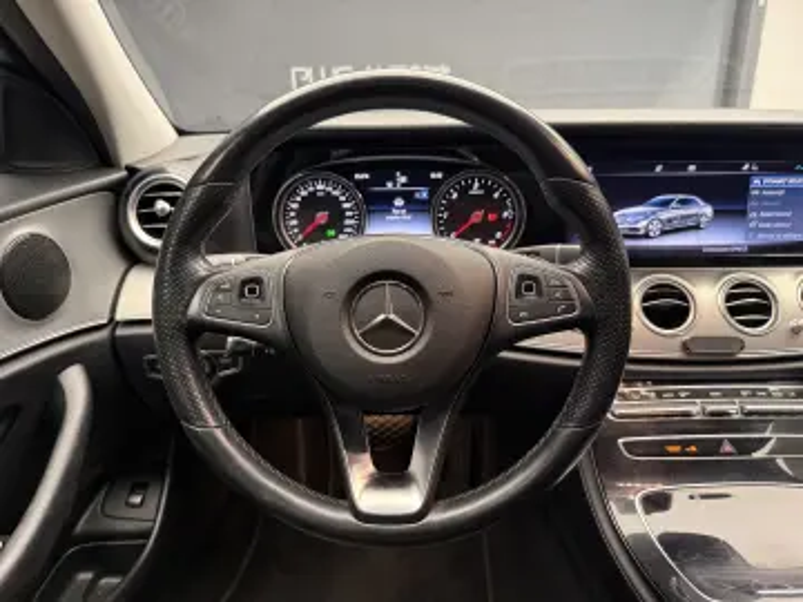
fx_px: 557
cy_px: 301
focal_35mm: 24
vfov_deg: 56.8
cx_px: 402
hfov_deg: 71.6
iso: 400
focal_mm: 6.76
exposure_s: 1/55
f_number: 1.78
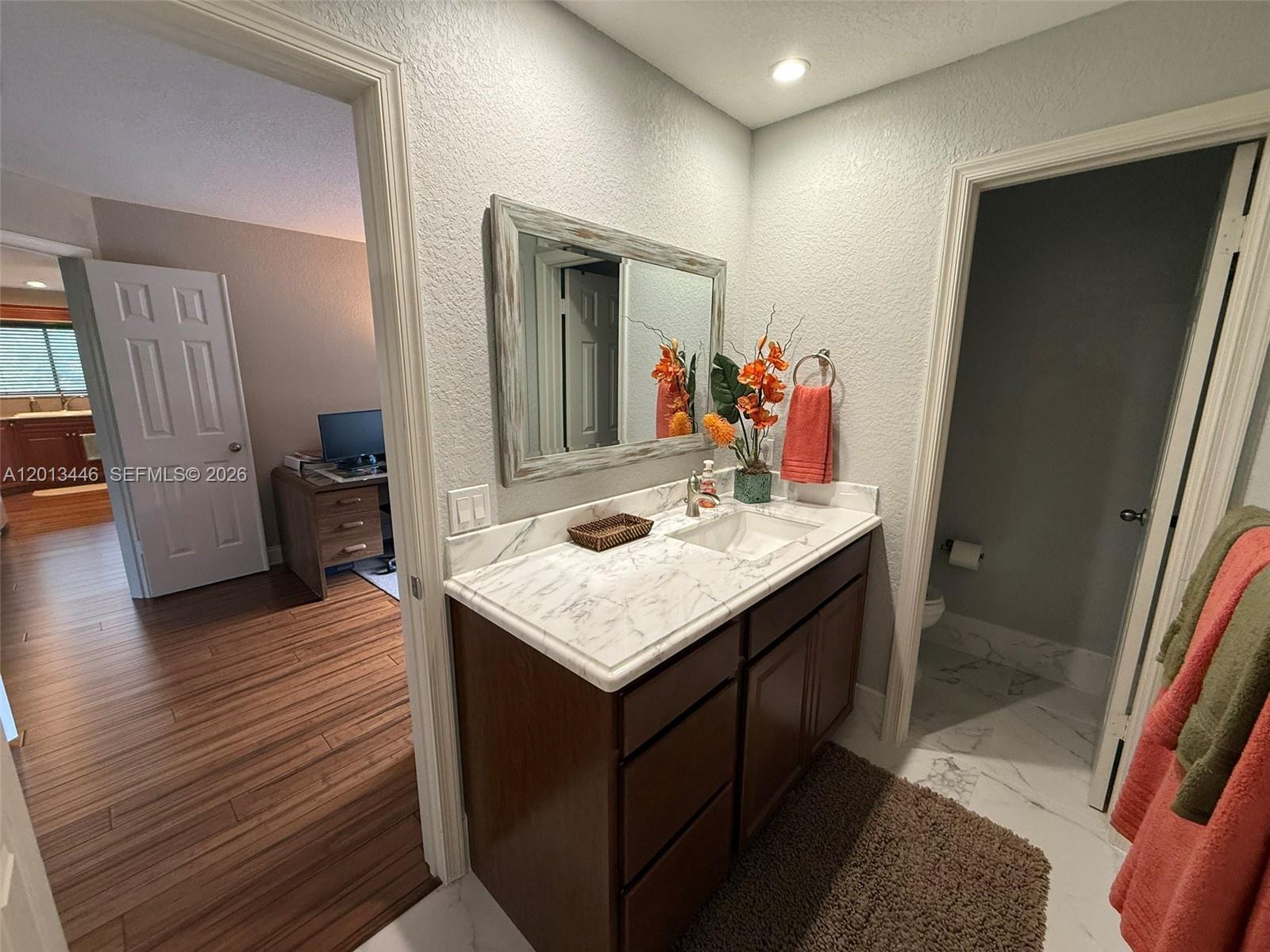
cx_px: 635
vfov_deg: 85.7
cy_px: 476
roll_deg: -0.9
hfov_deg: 102.1
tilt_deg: -11.5
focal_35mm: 14
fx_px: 514
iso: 200
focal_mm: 2.22
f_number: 2.2
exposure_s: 1/60
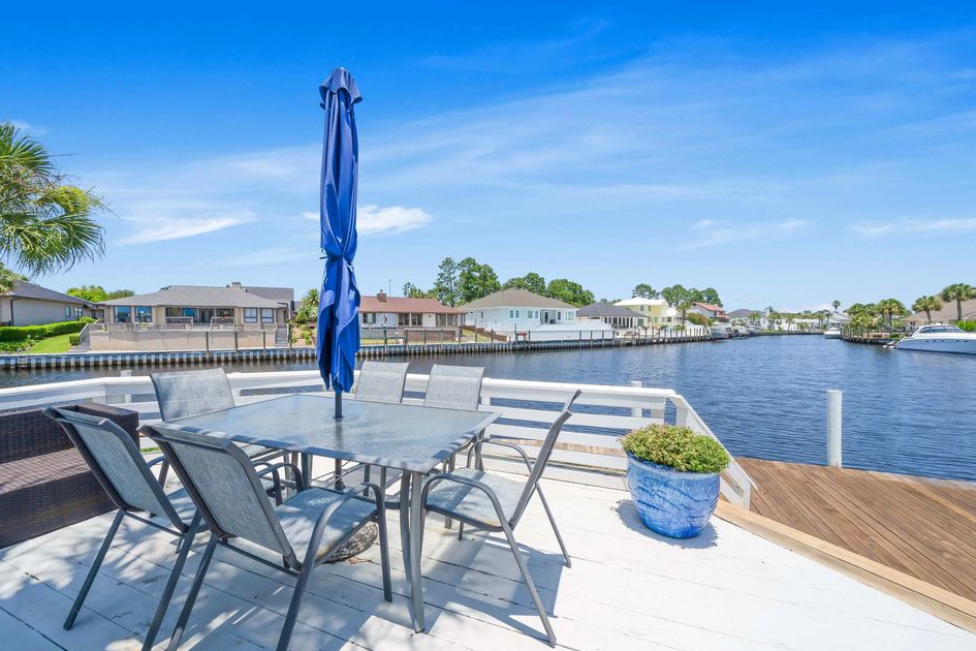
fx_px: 352
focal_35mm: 13
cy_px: 340
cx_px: 482
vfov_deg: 85.4
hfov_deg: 108.3
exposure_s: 1/200
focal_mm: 12
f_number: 10
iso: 100
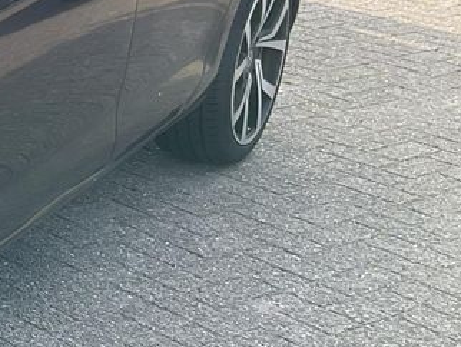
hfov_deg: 15.9
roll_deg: +0.2
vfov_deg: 13.7
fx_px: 1439
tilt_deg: -15.0
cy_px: 128
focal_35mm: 108
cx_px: -321
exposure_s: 1/469
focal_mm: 3
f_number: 1.8
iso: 16
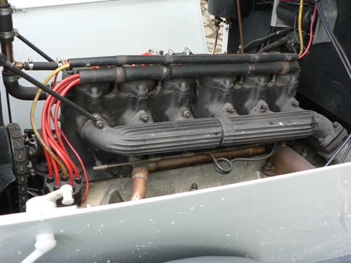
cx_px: 176
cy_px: 132
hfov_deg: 44.8
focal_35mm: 42
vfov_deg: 34.3
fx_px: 426
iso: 80
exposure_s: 1/40
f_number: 2.8
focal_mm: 6.9
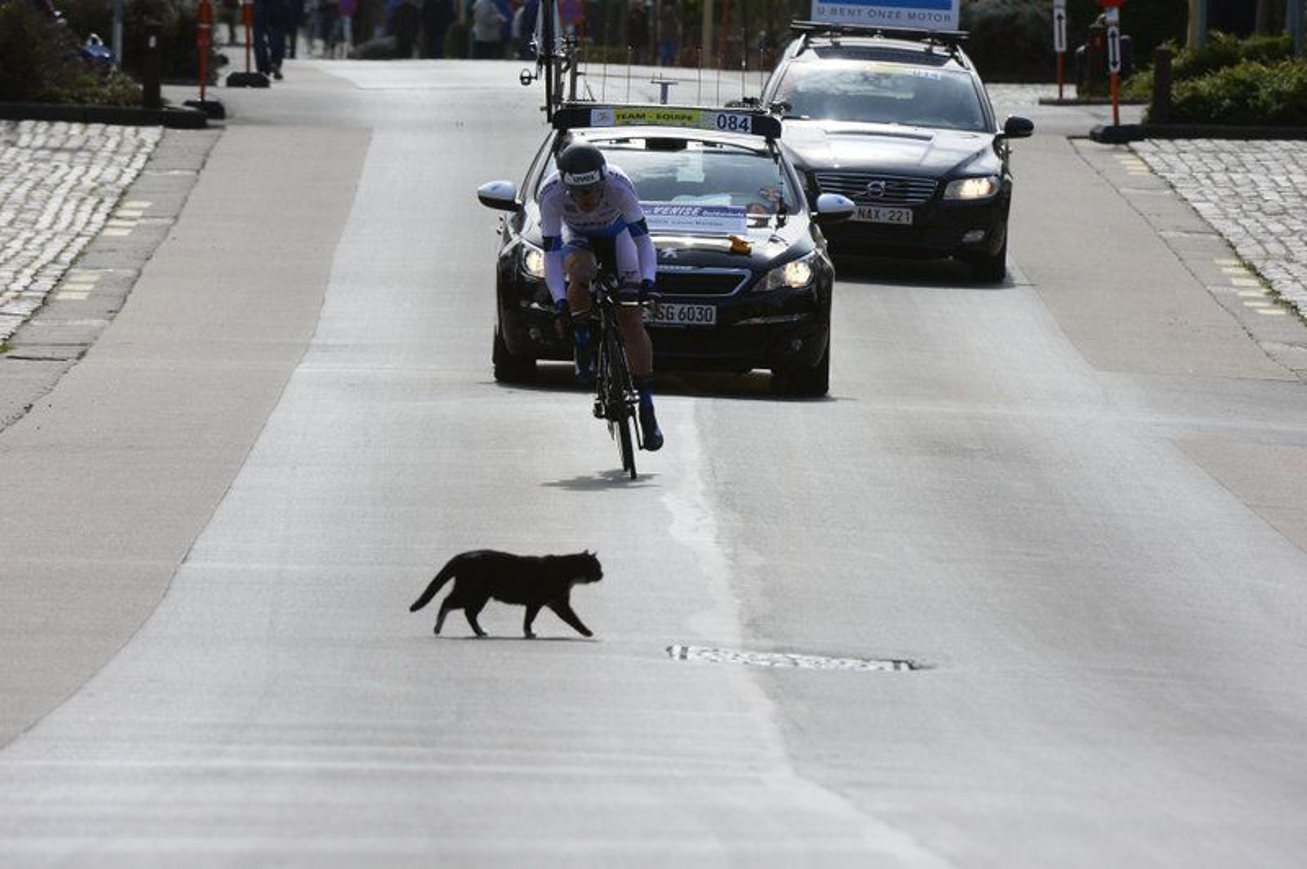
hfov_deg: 5.2
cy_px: 434
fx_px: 14510
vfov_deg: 3.4
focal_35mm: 400
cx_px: 654
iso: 800
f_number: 11
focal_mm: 400
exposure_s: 1/1000
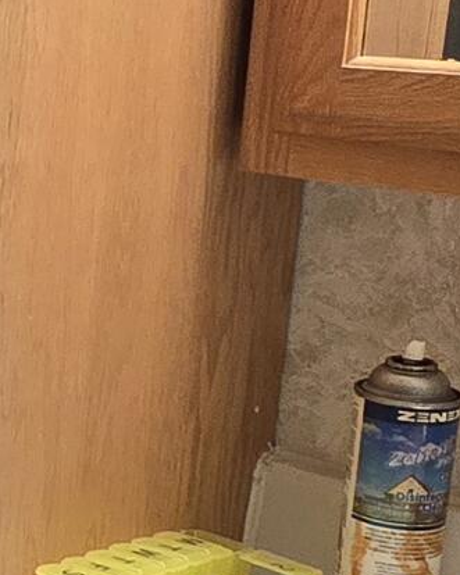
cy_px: 335
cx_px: -550
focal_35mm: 92
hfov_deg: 13.5
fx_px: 1566
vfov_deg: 20.8
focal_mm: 2.2
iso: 320
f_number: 2.2
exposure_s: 1/60
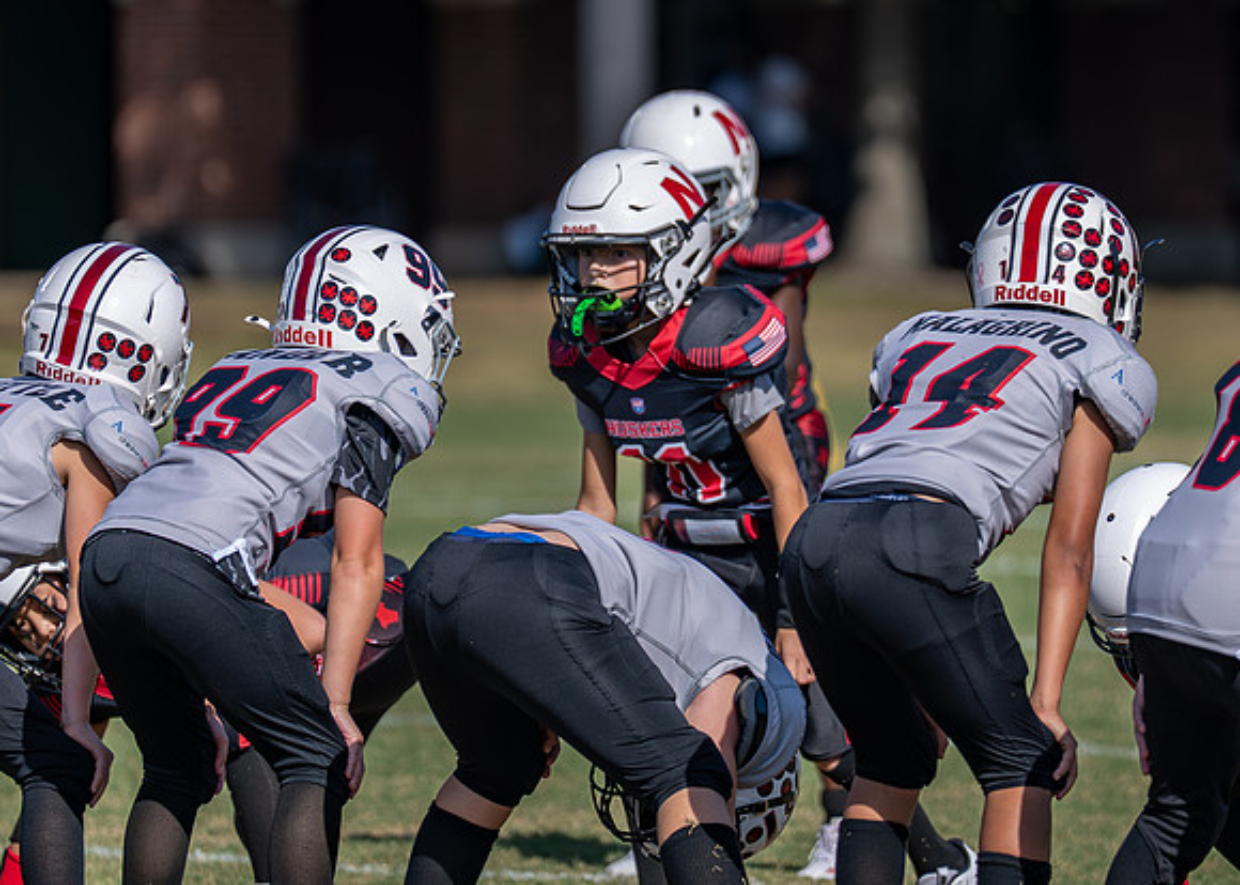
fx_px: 17450
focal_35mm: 496
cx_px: 639
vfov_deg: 2.9
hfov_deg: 4.1
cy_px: 300
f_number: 2.8
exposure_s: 1/2500
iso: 100
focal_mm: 200
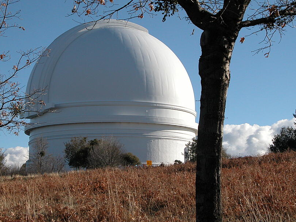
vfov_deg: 18.0
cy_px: 111
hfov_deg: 23.8
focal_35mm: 82
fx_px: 701
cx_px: 117
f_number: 7.3
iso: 100
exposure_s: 1/442
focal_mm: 16.8
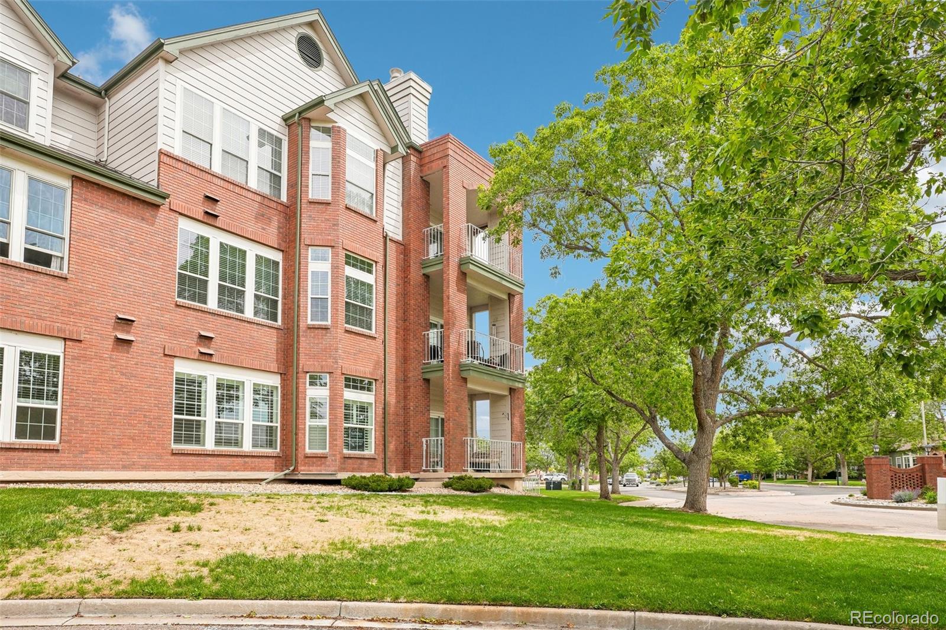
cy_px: 315
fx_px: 552
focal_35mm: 21
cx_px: 473
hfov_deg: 81.2
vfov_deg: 59.5
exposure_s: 1/350
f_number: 8
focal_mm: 14
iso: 100
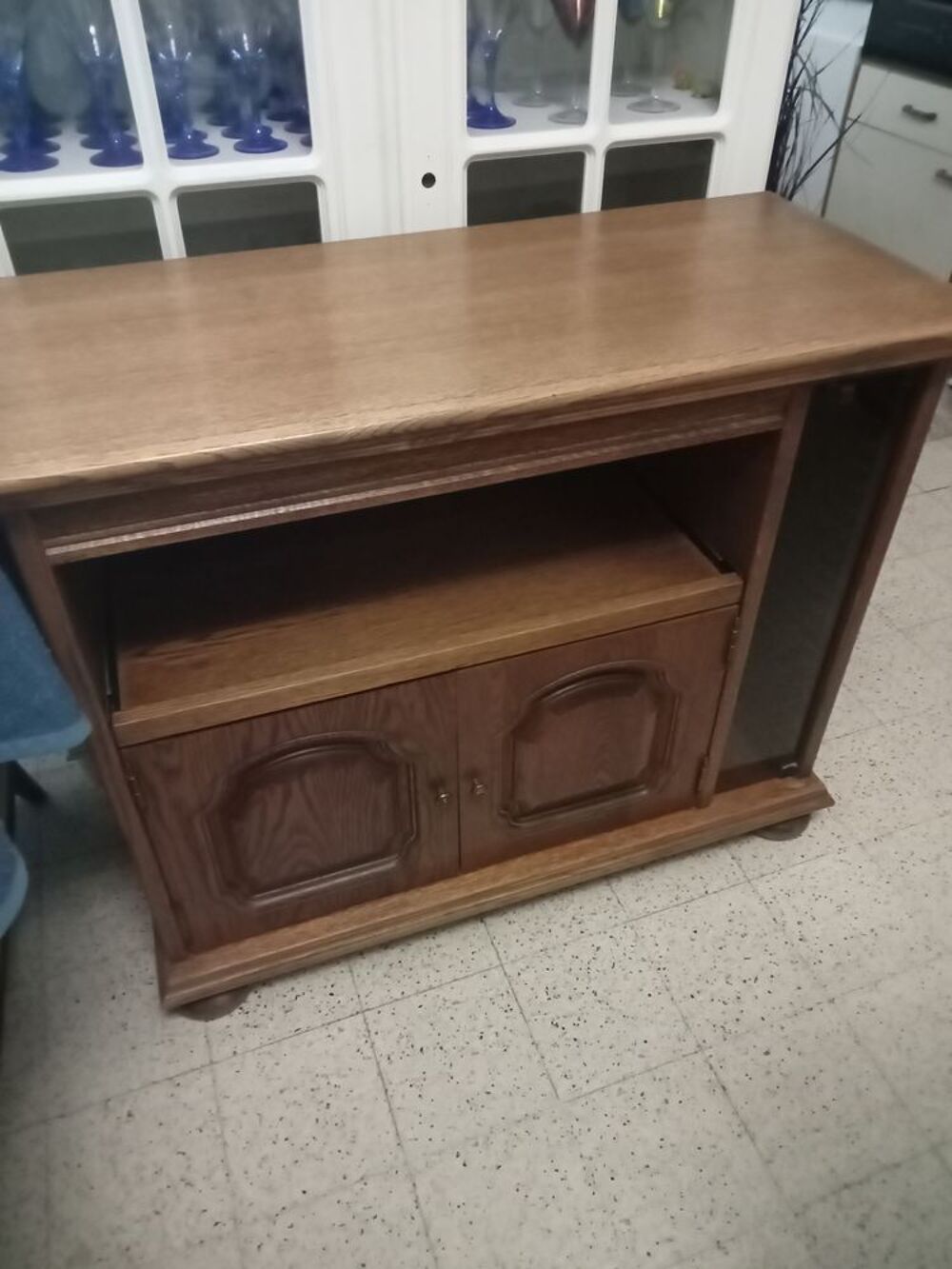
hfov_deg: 49.8
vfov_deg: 63.4
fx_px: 1027
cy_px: 634
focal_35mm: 28
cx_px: 476
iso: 2844
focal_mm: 3.46
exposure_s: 1/25
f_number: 2.2
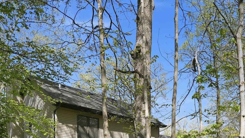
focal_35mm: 33
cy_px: 157
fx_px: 214
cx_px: 169
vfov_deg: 31.1
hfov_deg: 57.7
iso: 100
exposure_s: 1/500
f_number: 4
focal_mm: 10
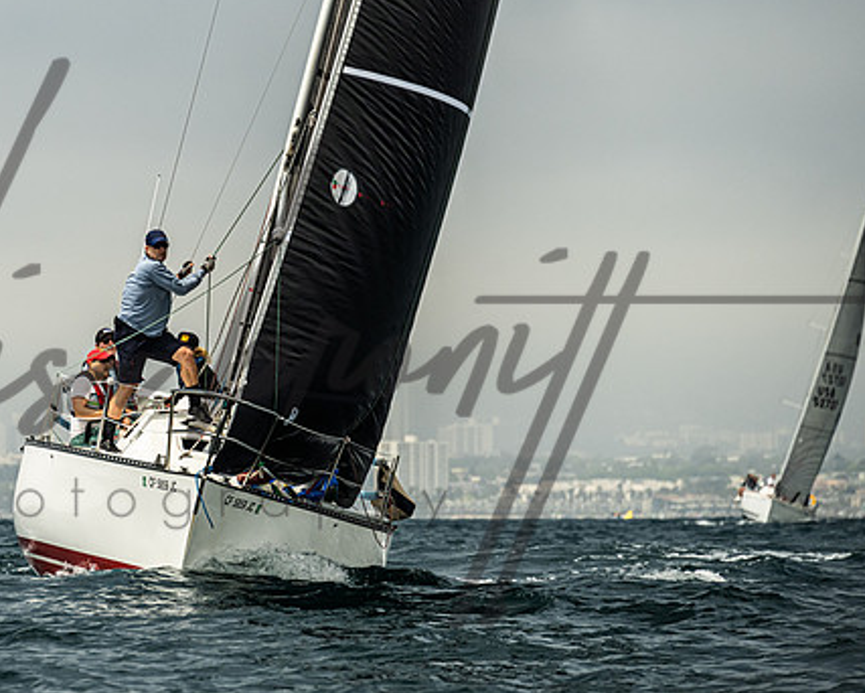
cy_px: 265
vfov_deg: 4.8
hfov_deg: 5.9
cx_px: 221
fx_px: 8324
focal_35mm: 325
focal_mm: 200
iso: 400
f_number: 6.3
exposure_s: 1/1250
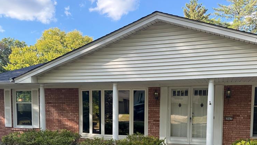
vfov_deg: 31.6
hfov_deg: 55.2
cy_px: 123
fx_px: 245
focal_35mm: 36
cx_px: 141
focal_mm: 6.76
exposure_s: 1/1032
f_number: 1.78
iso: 100
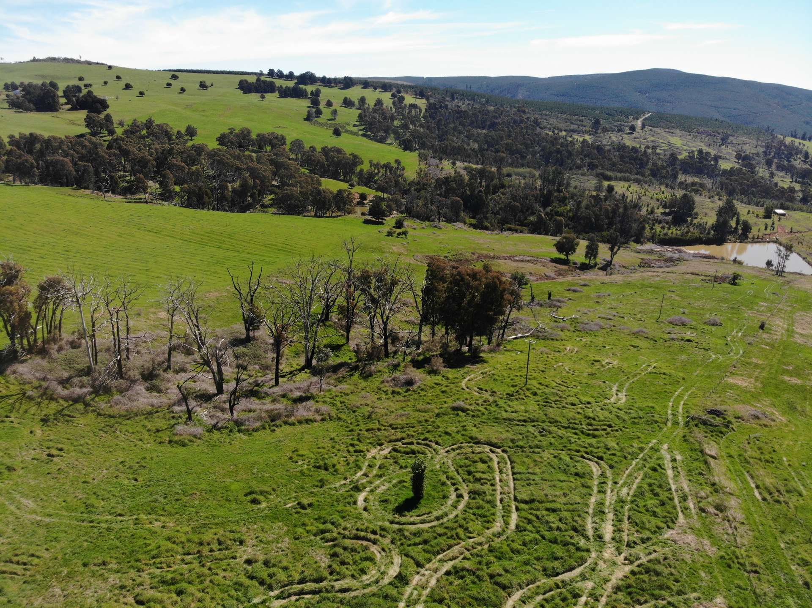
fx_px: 563
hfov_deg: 71.6
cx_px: 406
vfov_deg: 56.8
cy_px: 304
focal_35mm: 24
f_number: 2.8
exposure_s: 1/760
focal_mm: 4.5
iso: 100
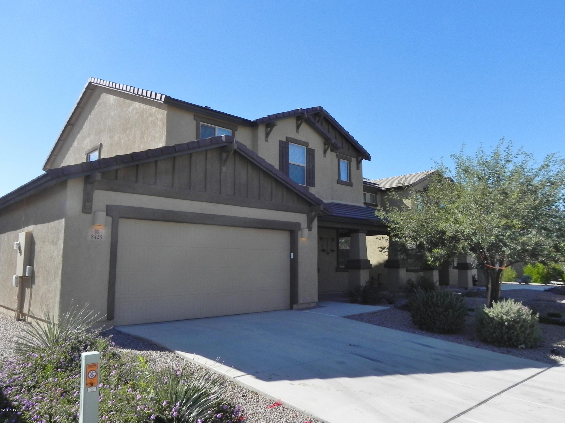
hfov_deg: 67.3
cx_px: 282
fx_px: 424
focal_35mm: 26
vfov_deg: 53.1
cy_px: 212
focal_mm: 4.6
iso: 160
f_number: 7.1
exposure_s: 1/347
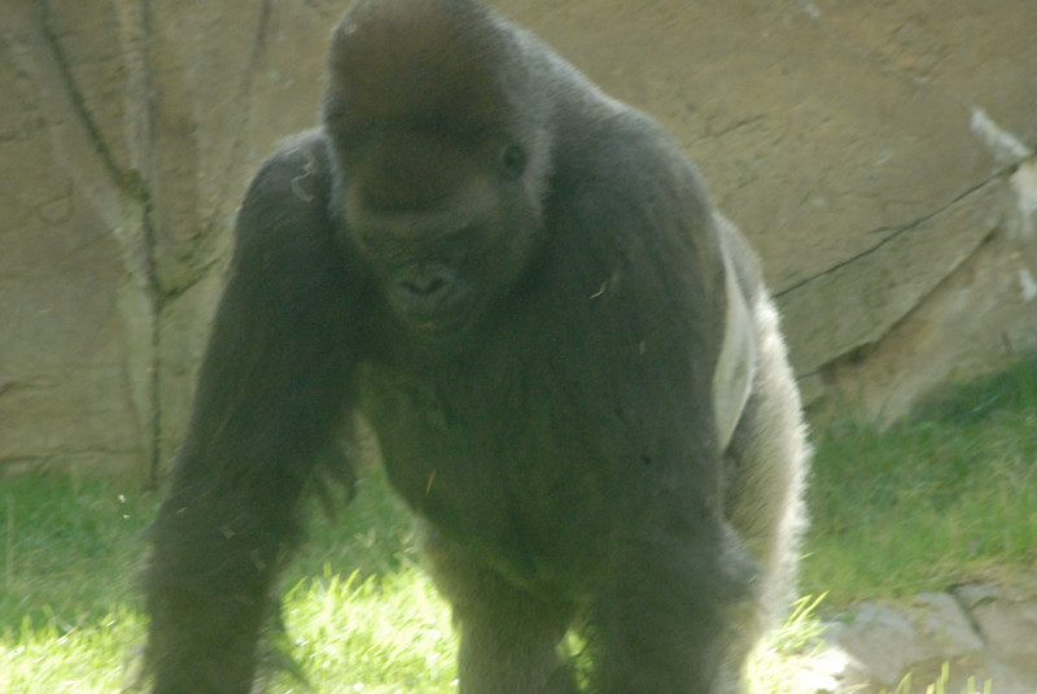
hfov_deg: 4.6
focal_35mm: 450
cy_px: 347
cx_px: 518
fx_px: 12974
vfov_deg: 3.1
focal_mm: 300
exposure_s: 1/90
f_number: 16
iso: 1600
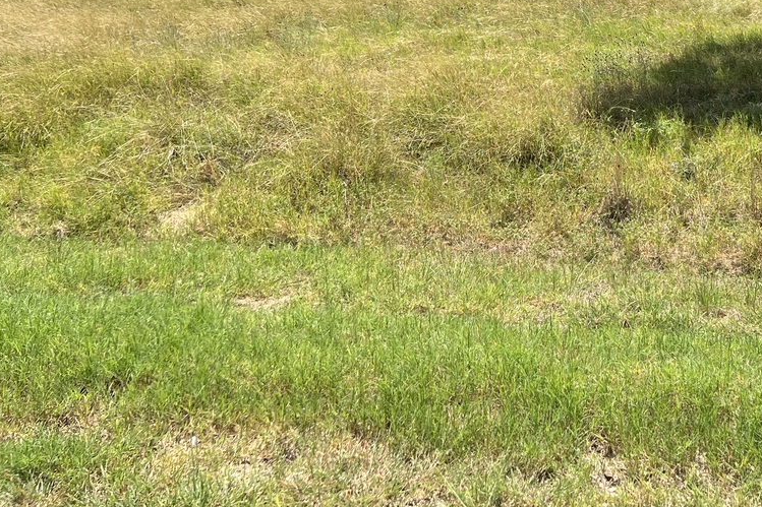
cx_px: 660
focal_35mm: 52
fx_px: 1100
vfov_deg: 24.4
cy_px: -34
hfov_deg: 36.2
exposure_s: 1/3257
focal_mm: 5.7
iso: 50
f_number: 1.5
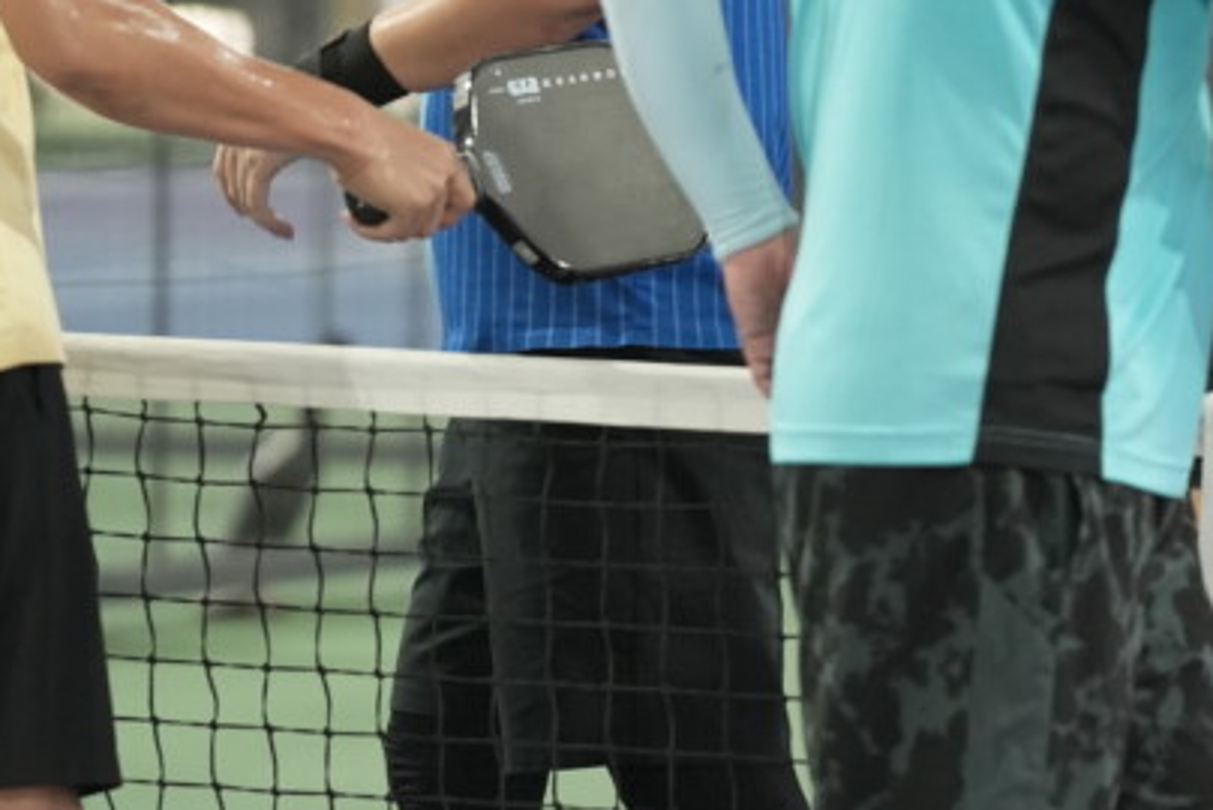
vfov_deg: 3.4
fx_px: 13757
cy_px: -136
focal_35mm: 408
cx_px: 613
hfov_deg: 5.0
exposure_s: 1/500
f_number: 2.8
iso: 4000
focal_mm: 161
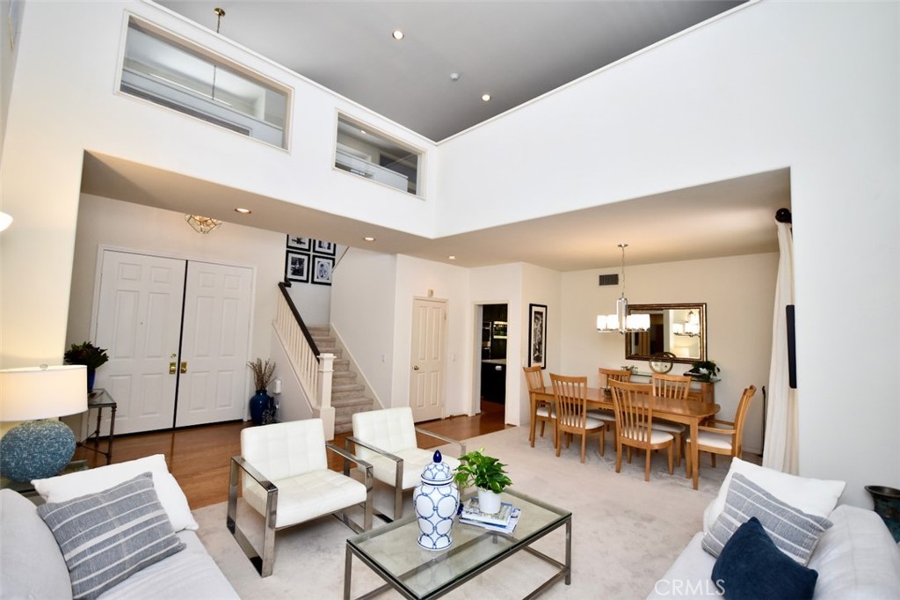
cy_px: 300
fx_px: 375
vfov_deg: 77.3
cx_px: 450
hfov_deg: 100.4
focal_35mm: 15
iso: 720
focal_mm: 10
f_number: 4
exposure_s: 1/250
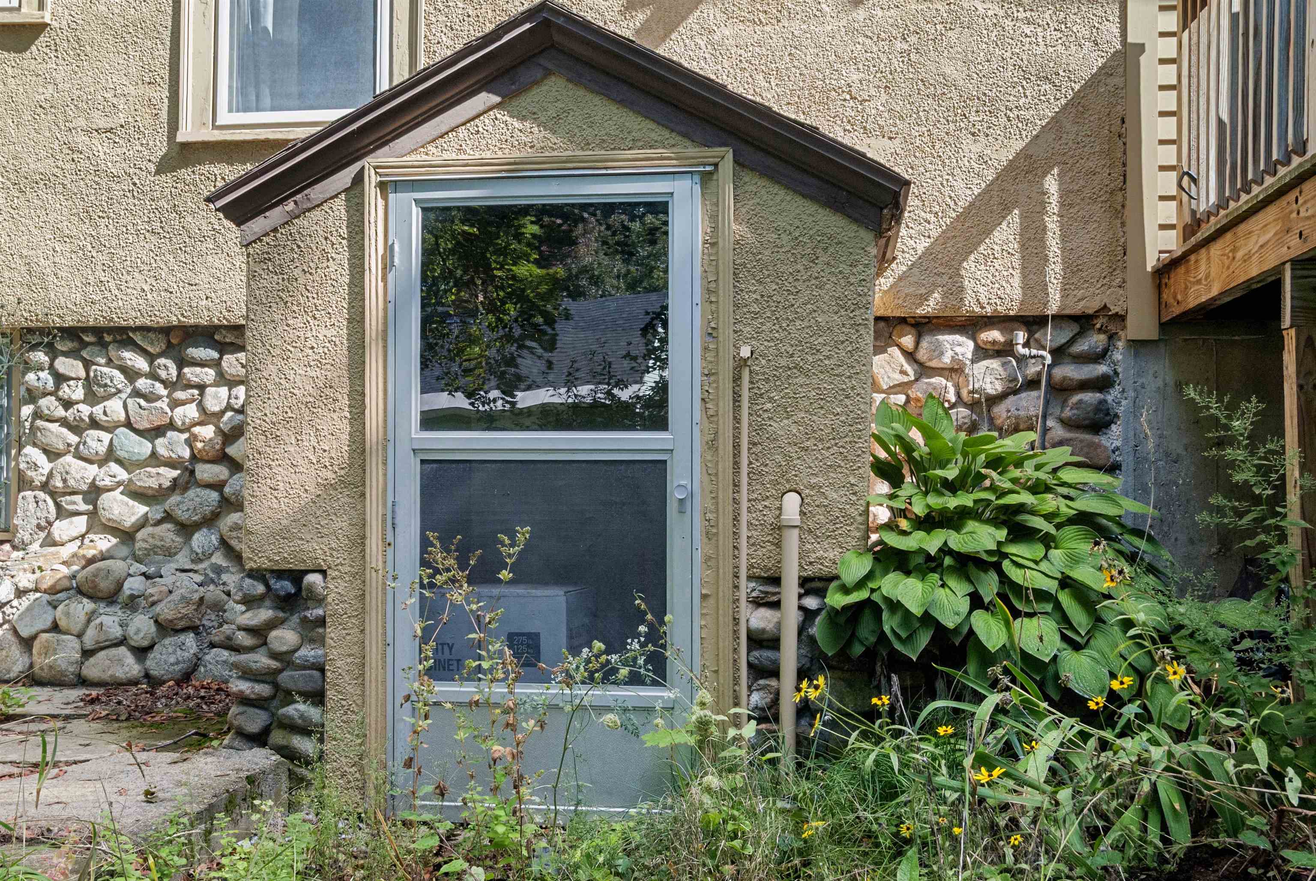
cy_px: 440
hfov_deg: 61.9
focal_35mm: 30
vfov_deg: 43.7
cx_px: 658
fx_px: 1098
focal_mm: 20
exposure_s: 1/45
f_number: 11
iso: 200
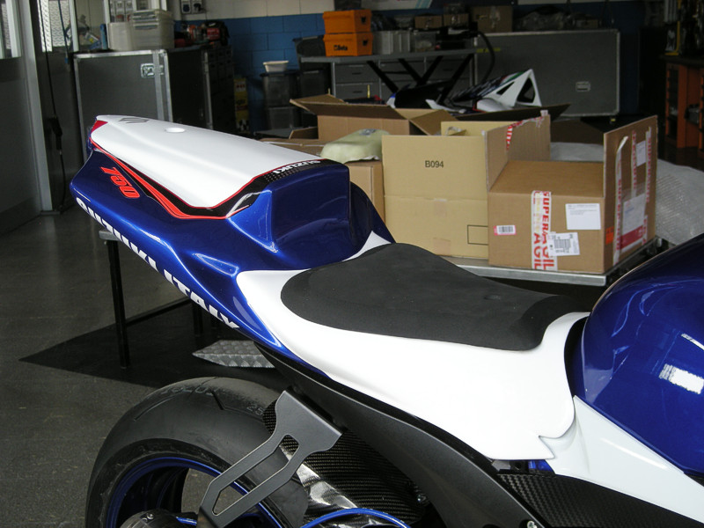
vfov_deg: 27.0
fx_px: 1098
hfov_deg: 35.5
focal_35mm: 54
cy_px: 264
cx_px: 352
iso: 53
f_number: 3.3
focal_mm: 8.8
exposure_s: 1/48.2
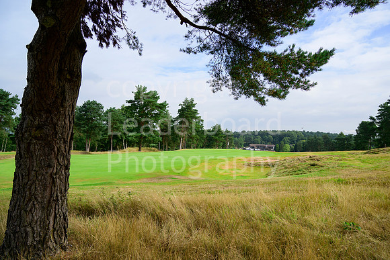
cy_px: 130
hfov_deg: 73.7
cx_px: 195
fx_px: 260
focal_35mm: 24
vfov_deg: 53.2
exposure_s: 1/1250
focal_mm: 24
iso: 320
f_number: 5.6
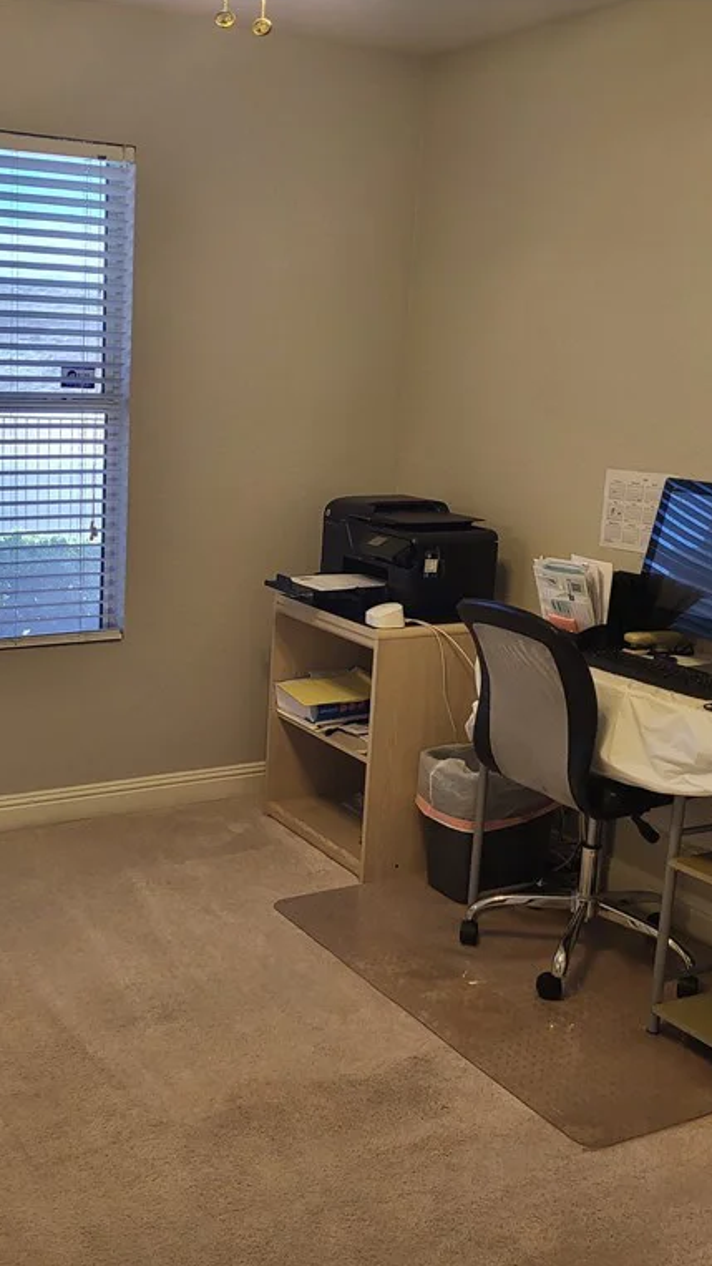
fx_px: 1276
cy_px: 632
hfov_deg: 30.7
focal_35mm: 38
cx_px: 186
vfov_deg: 52.8
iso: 200
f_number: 1.8
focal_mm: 5.4
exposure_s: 1/120
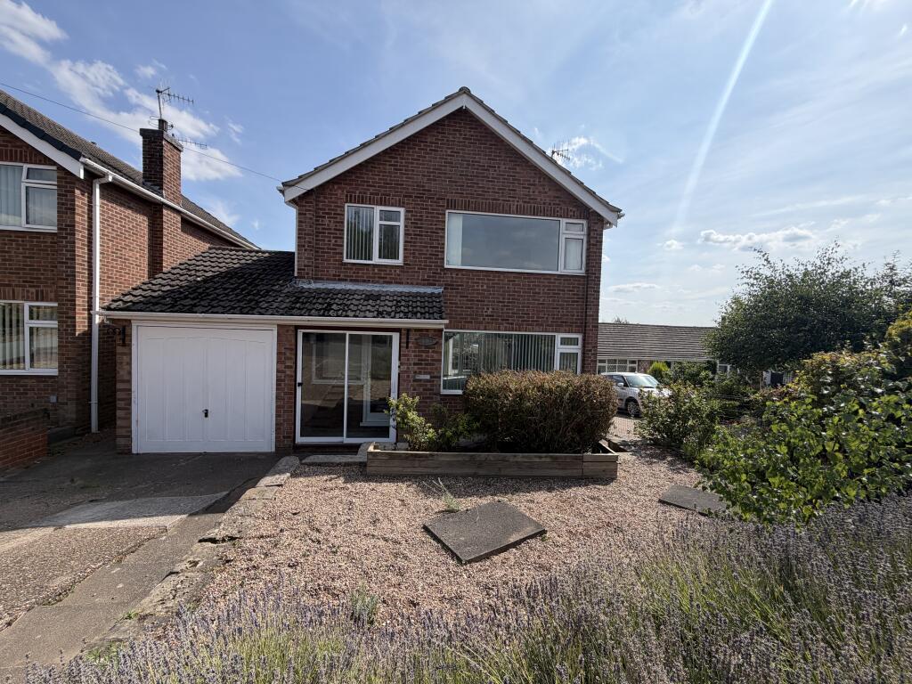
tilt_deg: -1.3
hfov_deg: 102.1
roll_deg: -1.4
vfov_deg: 85.7
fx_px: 369
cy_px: 342
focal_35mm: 14
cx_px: 456
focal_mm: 2.22
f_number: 2.2
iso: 20
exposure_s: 1/1017
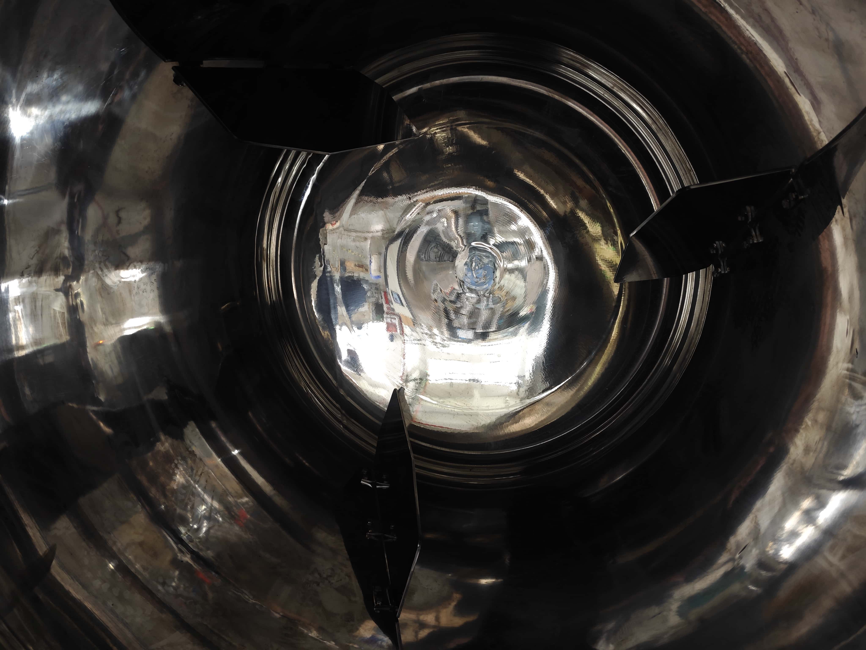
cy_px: 325
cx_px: 433
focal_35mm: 23
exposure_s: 1/6
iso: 200
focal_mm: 5.43
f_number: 1.8
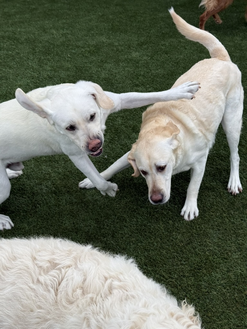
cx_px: 124
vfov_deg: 39.7
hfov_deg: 30.3
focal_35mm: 48
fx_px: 457
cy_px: 164
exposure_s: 1/1575
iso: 64
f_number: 1.78
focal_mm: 6.76
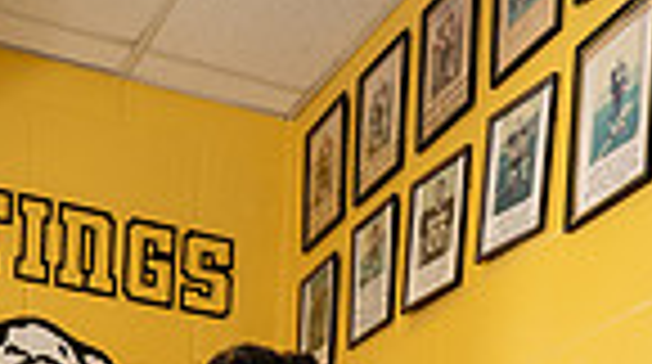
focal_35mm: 88
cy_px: 953
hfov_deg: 24.2
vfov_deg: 10.9
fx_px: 1519
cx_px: 265
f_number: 5.6
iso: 500
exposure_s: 1/250
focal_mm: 27
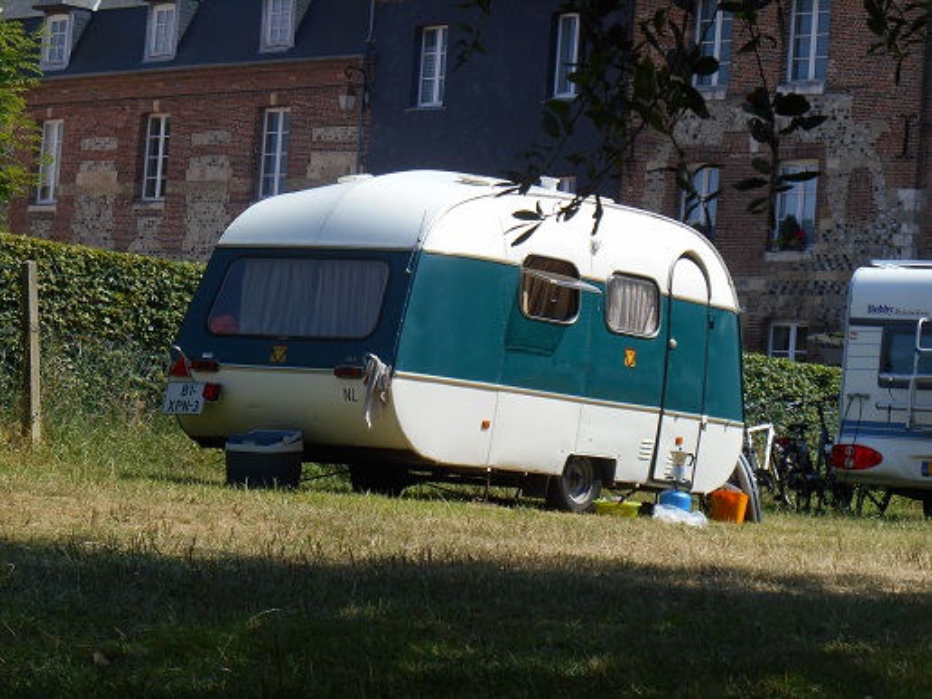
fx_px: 2827
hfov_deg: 18.7
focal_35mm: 105
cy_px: 350
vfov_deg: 14.1
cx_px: 466
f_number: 5.1
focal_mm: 18.8
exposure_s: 1/400
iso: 80
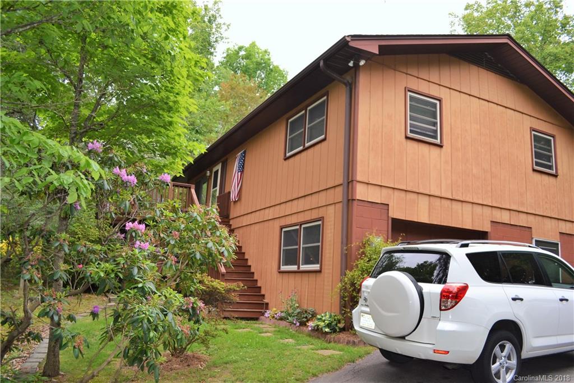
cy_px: 192
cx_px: 287
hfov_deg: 67.4
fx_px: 430
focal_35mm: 27
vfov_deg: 47.9
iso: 100
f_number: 4.5
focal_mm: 18
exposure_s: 1/200
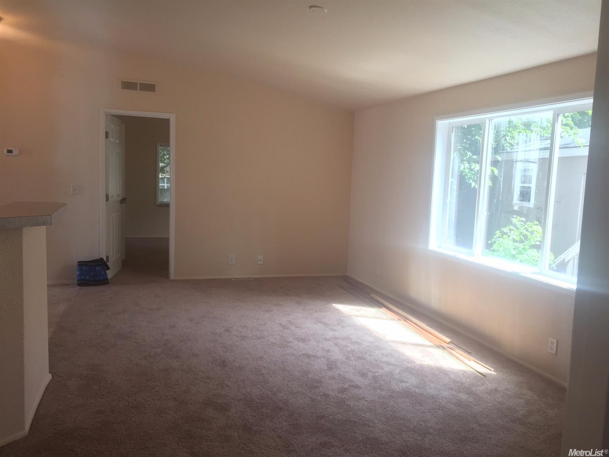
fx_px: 510
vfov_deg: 48.2
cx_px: 304
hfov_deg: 61.7
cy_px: 228
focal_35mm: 29
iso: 40
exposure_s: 1/60
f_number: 2.2
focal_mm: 4.15
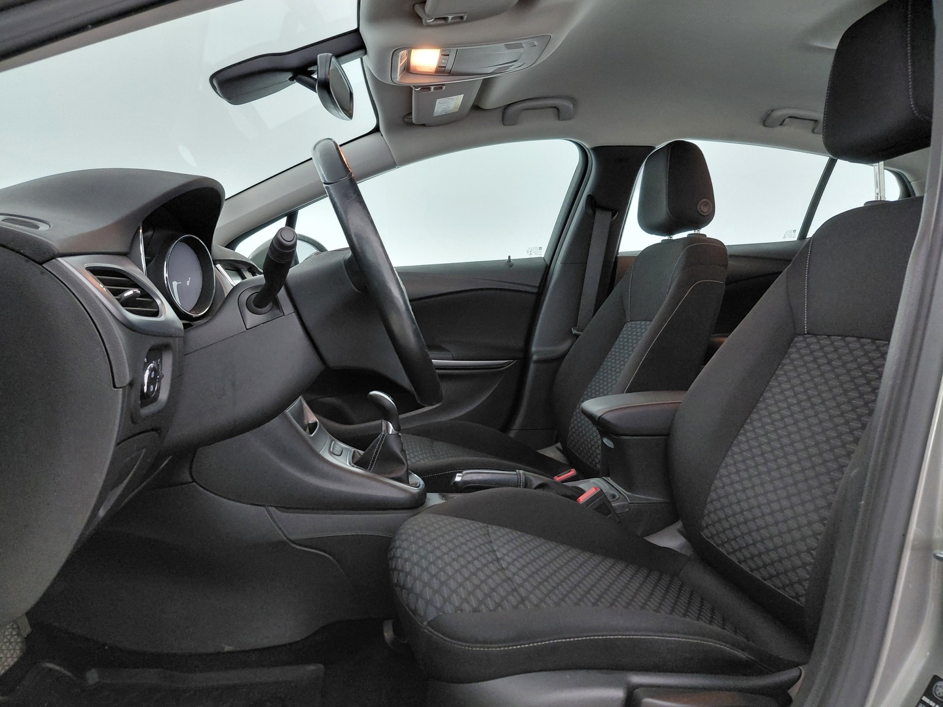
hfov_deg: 69.4
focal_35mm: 25
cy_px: 354
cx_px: 472
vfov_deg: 54.9
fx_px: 681
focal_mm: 4.69
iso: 400
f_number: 1.8
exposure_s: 1/50.1
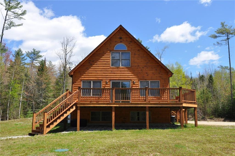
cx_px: 118
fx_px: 215
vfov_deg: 39.8
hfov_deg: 57.3
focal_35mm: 33
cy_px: 78
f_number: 9
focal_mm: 22
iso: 200
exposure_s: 1/320
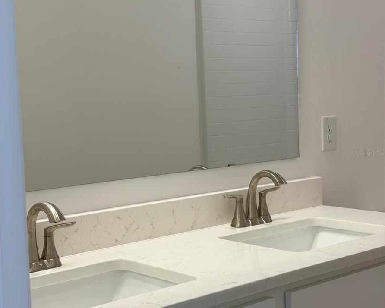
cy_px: 153
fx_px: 718
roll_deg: +2.0
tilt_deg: -3.7
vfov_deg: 24.2
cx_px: 192
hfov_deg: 30.0
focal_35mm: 63
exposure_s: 1/120
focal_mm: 6.76
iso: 80
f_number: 1.78
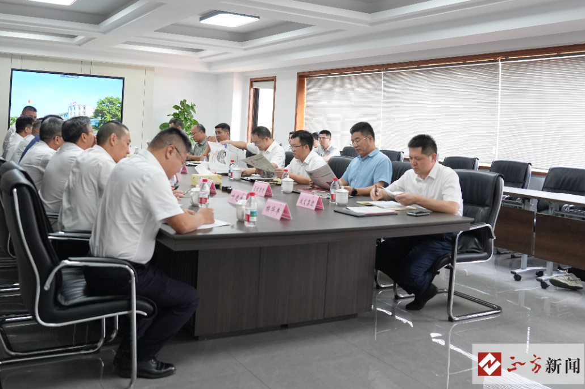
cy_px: 172
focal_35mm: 28
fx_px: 455
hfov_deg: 65.3
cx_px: 259
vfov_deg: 46.3
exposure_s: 1/320
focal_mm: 24
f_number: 2.8
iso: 1250
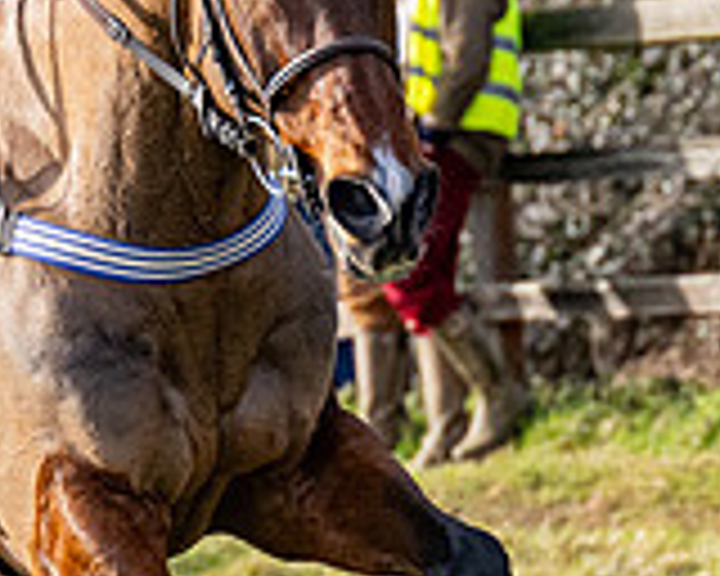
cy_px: 85
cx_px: -237
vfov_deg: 2.9
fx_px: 11422
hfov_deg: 3.6
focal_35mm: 536
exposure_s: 1/3200
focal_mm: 98
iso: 800
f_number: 4
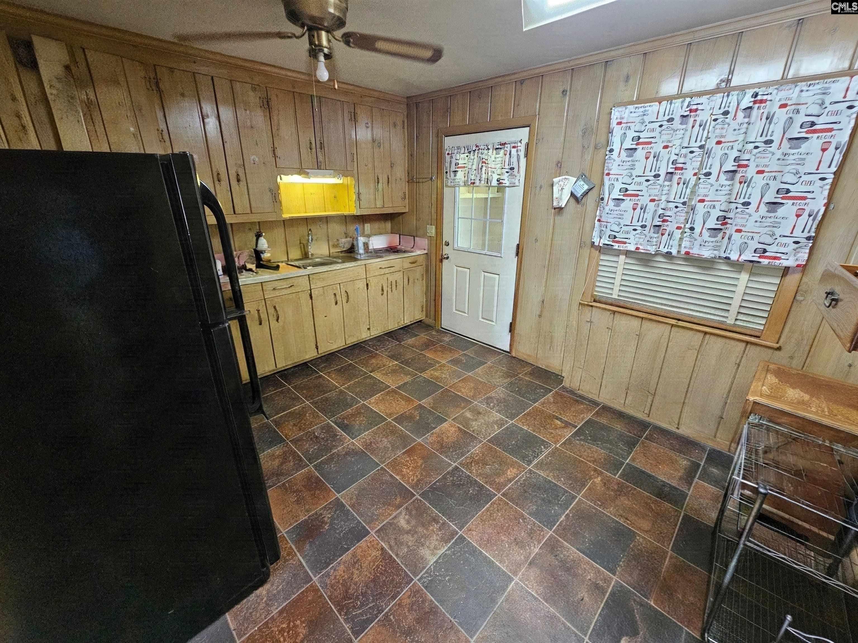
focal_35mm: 13
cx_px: 429
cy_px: 322
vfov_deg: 89.9
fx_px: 322
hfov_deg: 106.2
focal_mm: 2.2
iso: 400
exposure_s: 1/40
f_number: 2.2
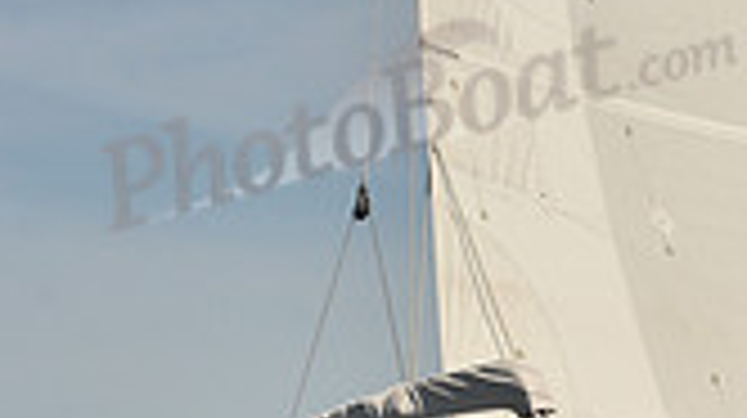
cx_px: 972
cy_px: 699
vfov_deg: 4.7
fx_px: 5066
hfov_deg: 8.3
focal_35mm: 256
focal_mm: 70
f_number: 9
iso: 250
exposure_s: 1/640
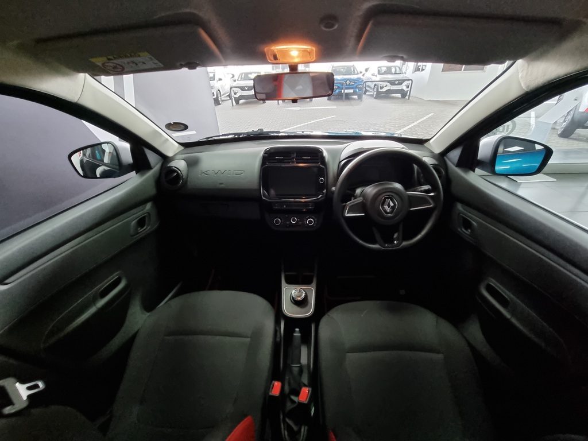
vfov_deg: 89.9
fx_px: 221
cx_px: 294
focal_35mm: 13
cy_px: 220
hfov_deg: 106.2
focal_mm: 2.2
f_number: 2.2
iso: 320
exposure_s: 1/33
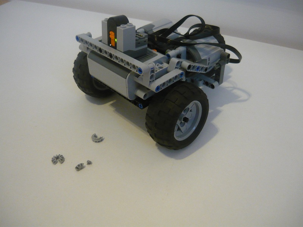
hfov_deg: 55.4
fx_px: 289
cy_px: 114
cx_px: 152
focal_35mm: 33
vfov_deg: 42.9
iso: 400
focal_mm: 5.5
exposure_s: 1/13
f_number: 2.8
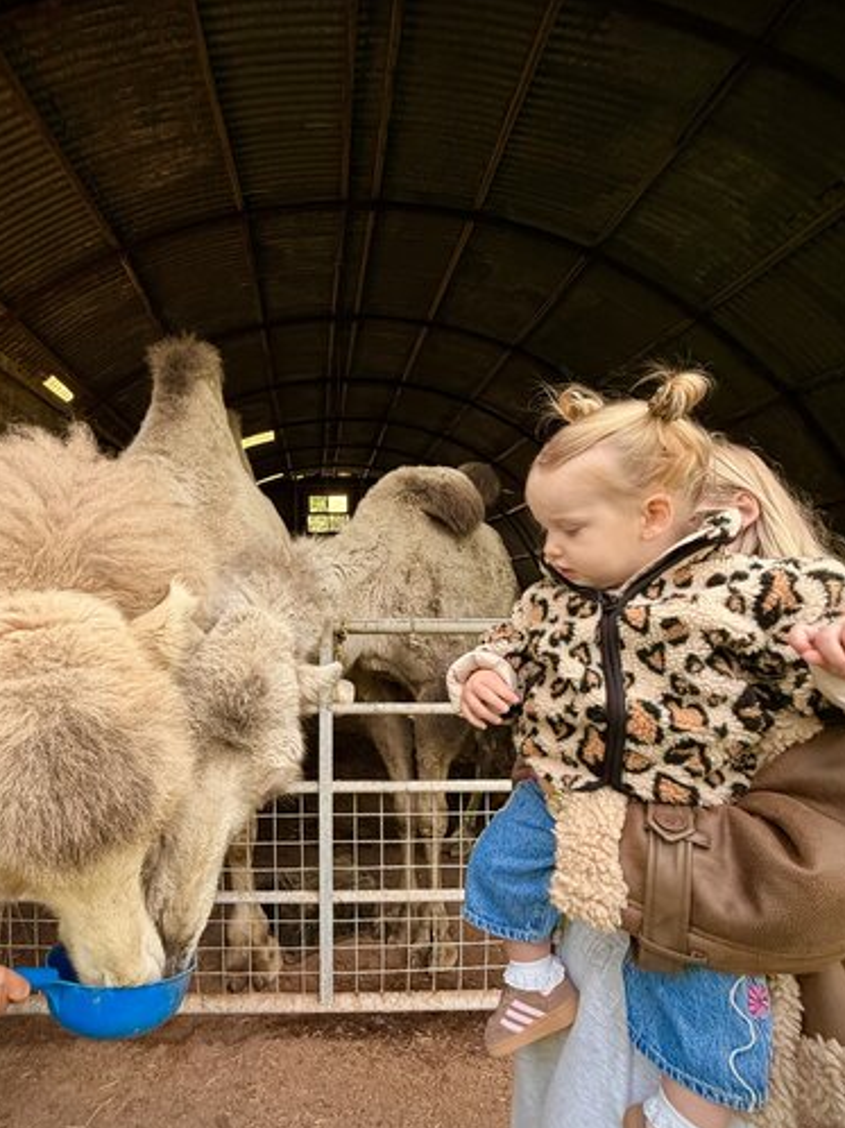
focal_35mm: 18
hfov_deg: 70.4
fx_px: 586
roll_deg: -2.3
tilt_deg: -4.4
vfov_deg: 87.6
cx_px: 315
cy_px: 609
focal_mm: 2.22
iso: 100
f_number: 2.2
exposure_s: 1/121
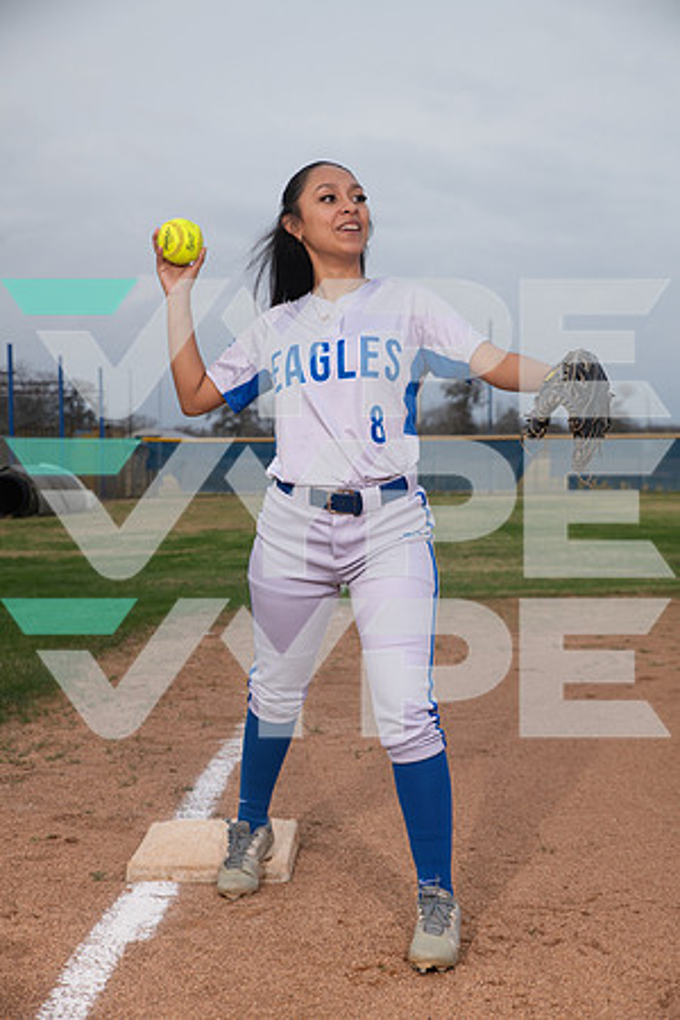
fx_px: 1643
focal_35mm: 58
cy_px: 510
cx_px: 340
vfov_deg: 34.5
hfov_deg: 23.4
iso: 200
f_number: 6.3
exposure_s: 1/400
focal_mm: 58
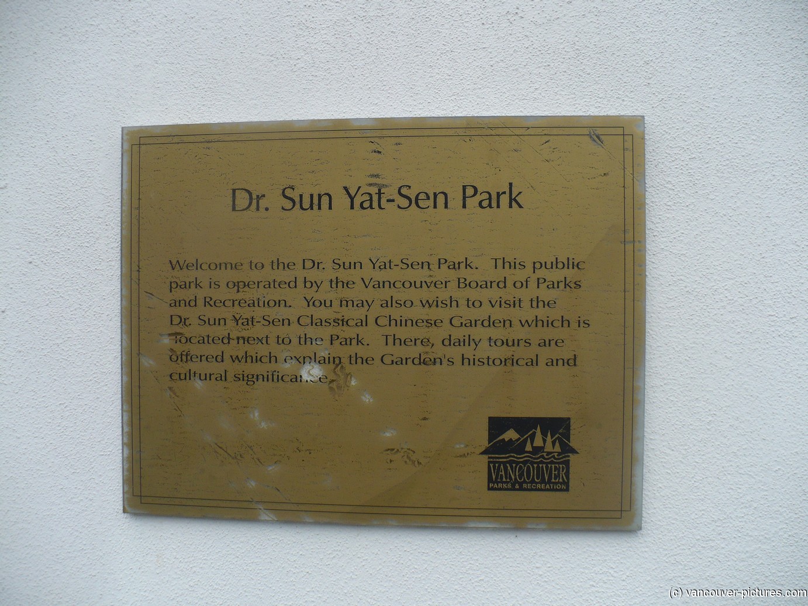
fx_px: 864
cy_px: 303
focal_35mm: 37
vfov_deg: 38.7
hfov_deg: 50.1
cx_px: 404
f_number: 2.8
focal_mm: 6.1
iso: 100
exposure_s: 1/640
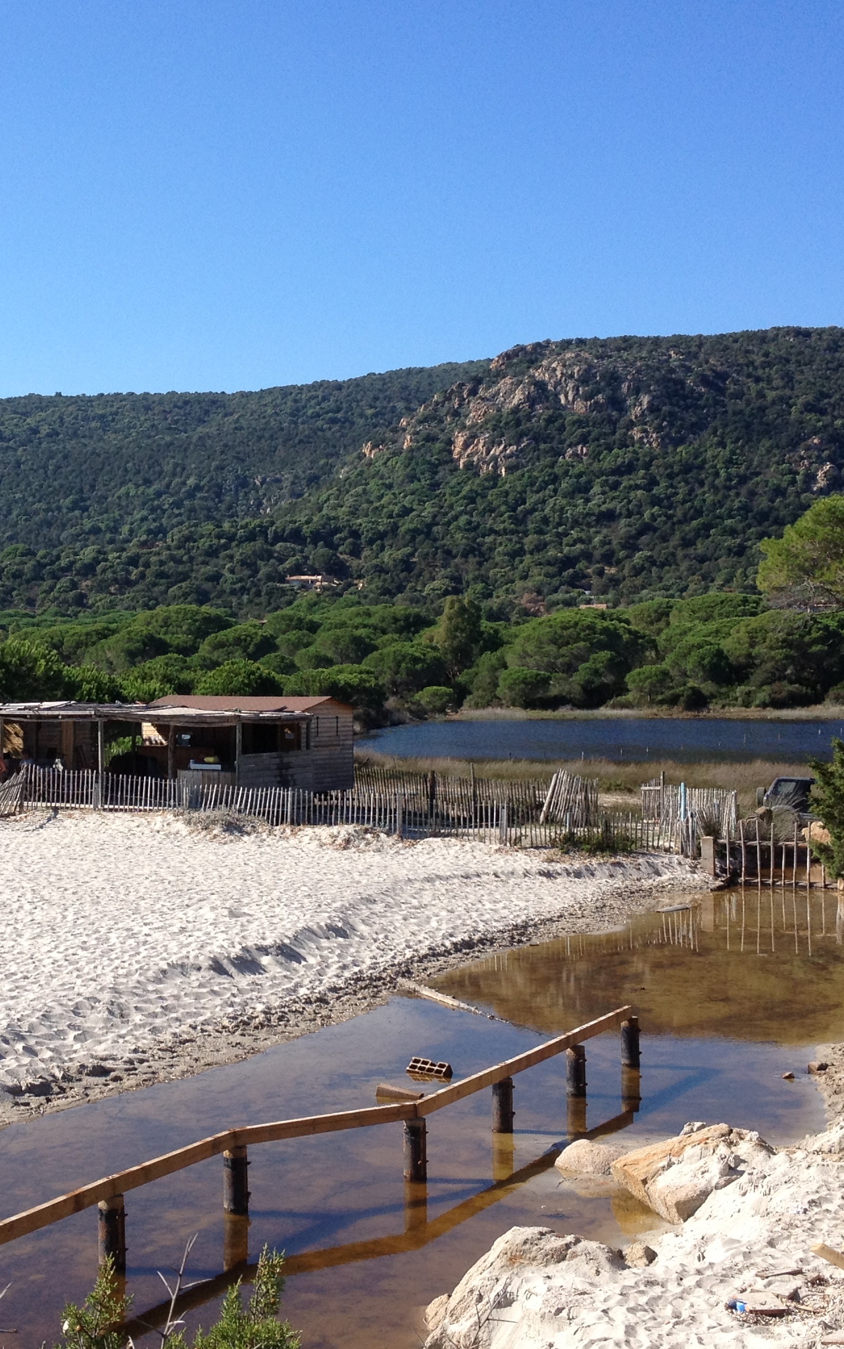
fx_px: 2171
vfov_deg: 34.5
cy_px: 658
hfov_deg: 21.8
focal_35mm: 59
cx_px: 226
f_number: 2.4
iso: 64
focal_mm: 4.28
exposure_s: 1/1416
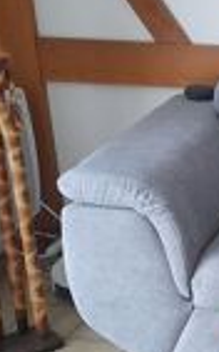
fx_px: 860
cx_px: 413
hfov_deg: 12.9
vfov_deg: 23.0
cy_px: 220
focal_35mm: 90
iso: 320
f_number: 2
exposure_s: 1/30
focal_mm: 4.6
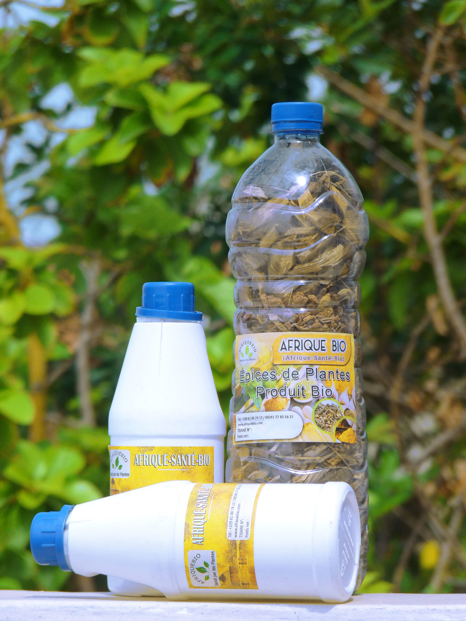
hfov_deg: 6.3
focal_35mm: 236
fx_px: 4236
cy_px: 310
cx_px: 233
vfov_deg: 8.4
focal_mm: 41.9
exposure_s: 1/1000
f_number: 3.7
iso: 100
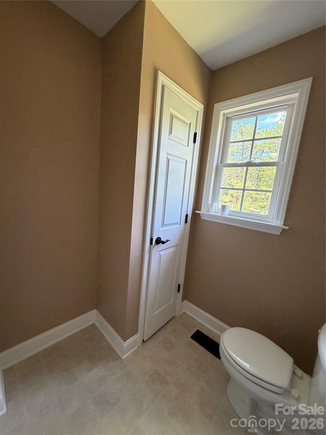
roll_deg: -5.6
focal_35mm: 14
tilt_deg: -8.8
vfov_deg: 102.1
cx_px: 163
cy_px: 218
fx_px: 176
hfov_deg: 85.7
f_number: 2.2
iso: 320
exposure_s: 1/67
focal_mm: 2.22
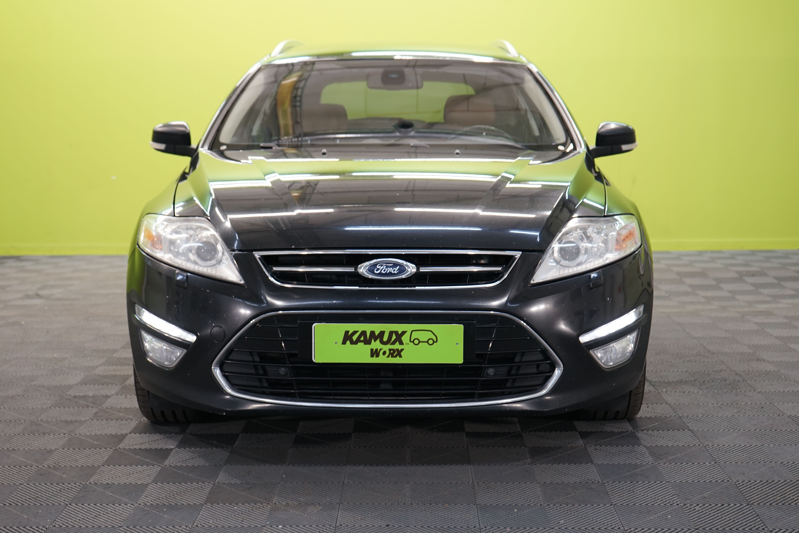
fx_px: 1221
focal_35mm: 55
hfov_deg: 36.2
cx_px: 400
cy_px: 266
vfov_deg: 24.6
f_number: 5
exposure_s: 1/30
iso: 500
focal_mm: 55
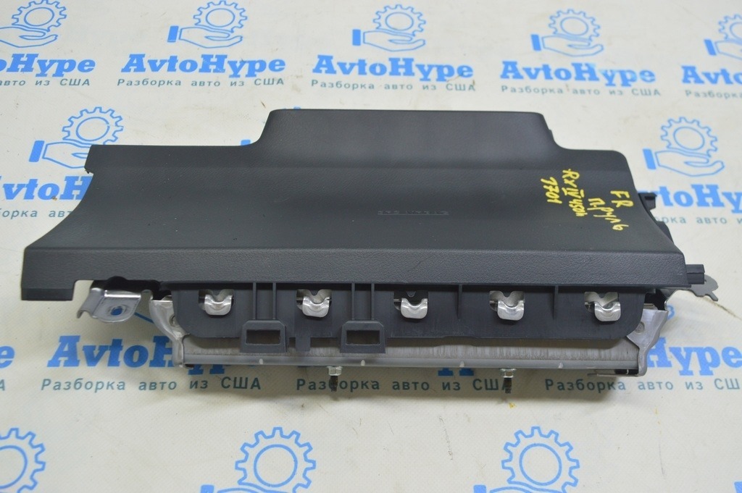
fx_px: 741
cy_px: 246
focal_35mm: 36
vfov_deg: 36.8
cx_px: 371
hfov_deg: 53.2
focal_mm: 24
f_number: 5.6
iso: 400
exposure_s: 1/20
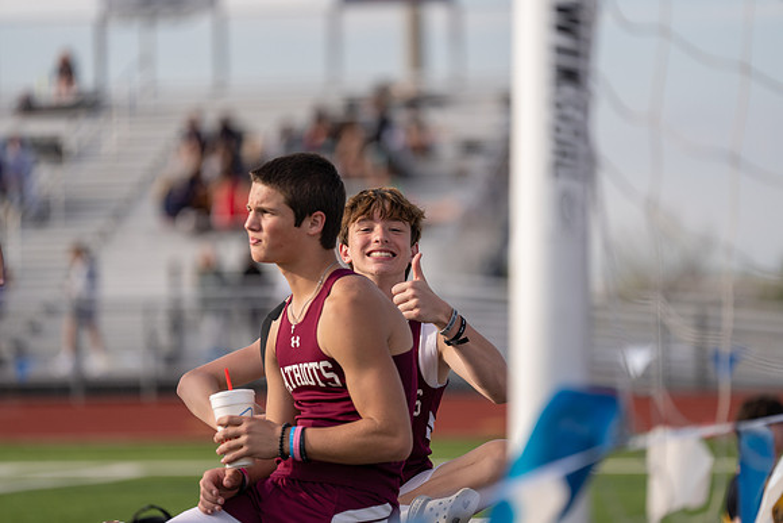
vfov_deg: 6.9
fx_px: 4351
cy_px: 262
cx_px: 392
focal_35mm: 200
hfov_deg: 10.3
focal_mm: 200
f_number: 2.8
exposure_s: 1/1250
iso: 100
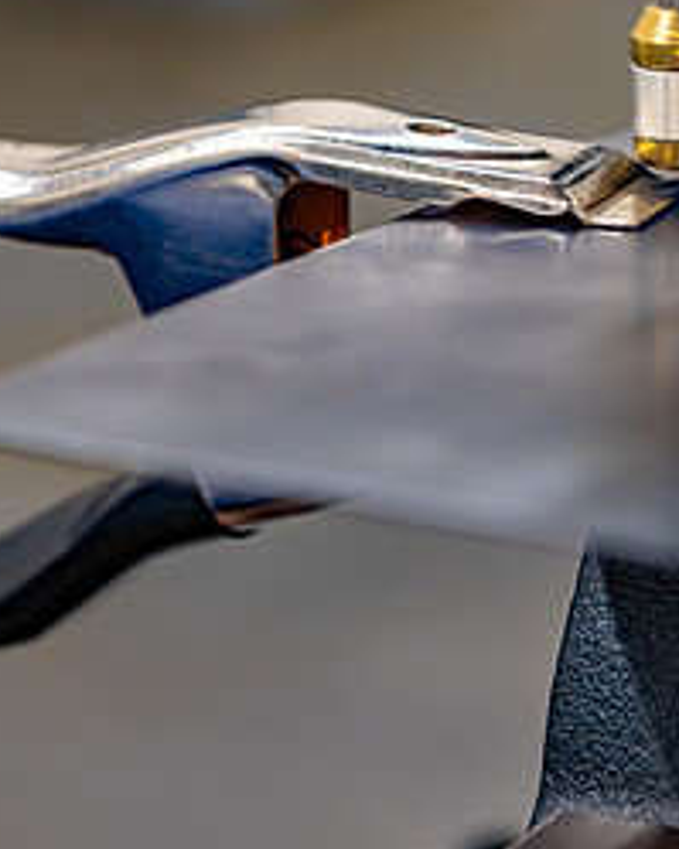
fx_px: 3846
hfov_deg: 10.1
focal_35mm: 153
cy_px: 339
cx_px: 553
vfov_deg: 12.6
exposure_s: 1/400
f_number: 3.5
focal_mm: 70
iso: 1600
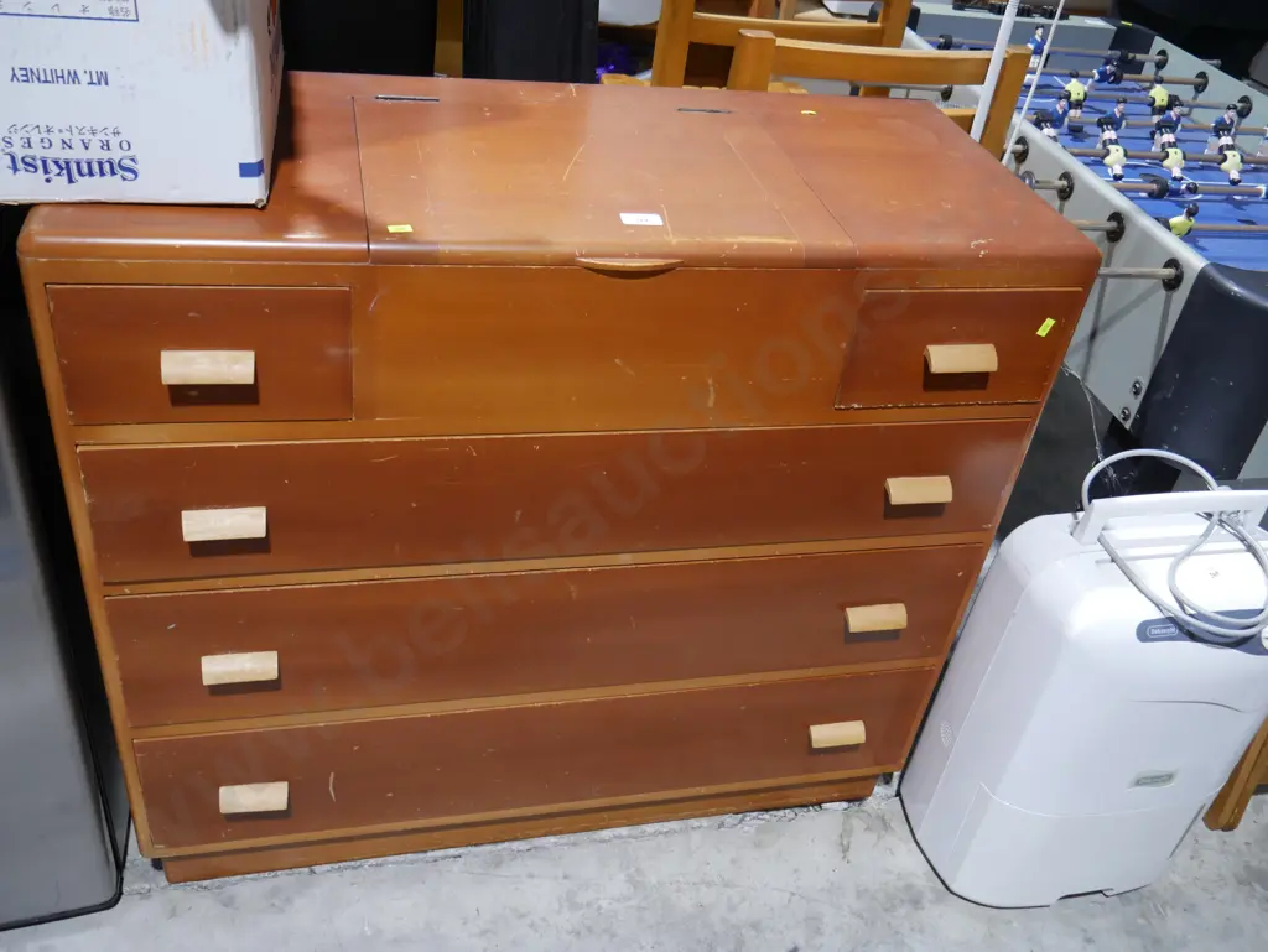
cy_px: 476
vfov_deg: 44.2
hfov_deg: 56.8
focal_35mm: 32
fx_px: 1173
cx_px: 634
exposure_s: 1/60
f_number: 3.6
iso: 400
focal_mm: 16
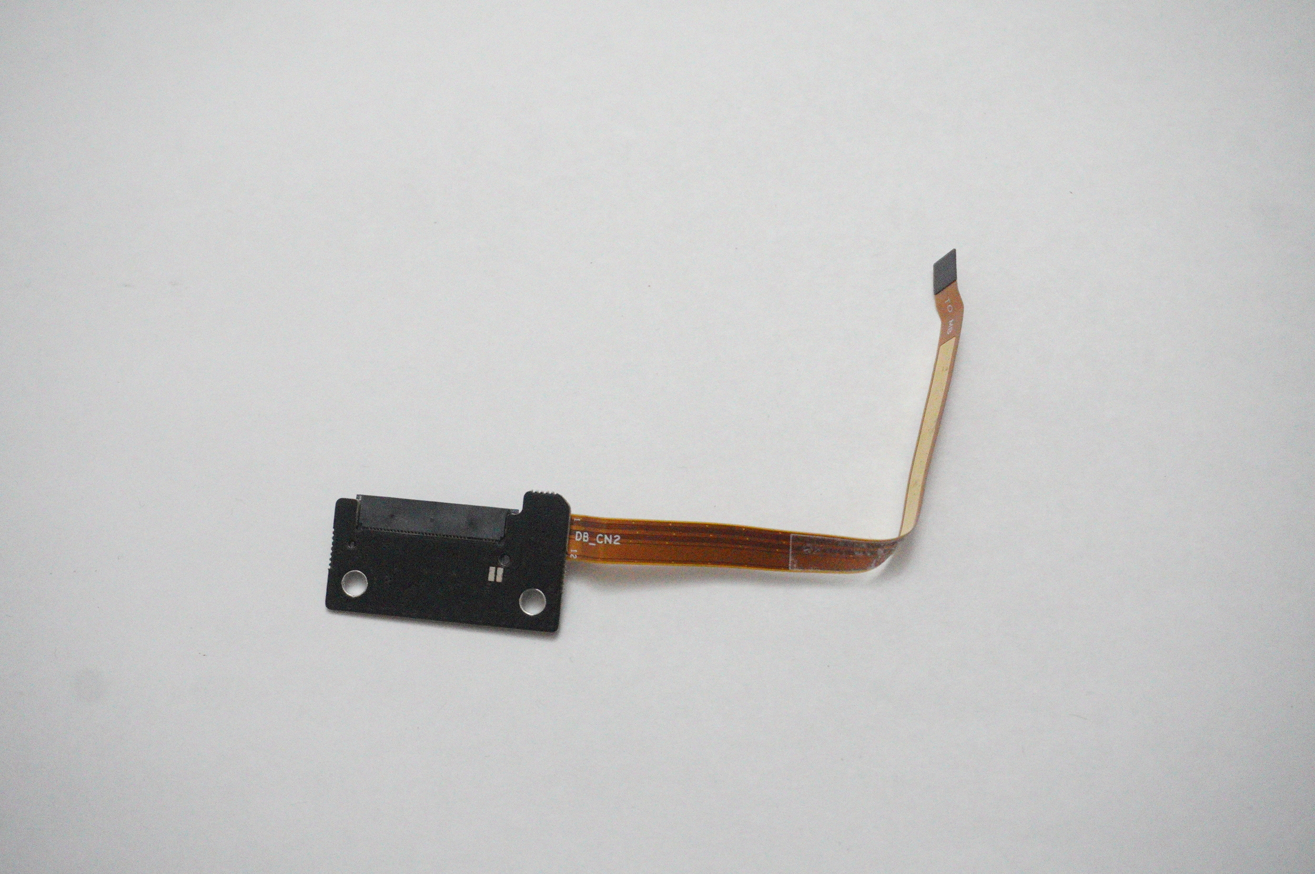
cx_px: 658
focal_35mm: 48
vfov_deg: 28.0
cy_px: 437
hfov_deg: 41.1
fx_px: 1752
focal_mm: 32
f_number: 5.6
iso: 12800
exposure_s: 1/200
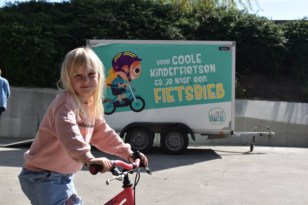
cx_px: 154
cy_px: 102
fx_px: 359
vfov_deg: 31.9
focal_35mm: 42
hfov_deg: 46.4
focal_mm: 28
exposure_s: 1/250
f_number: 8
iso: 100
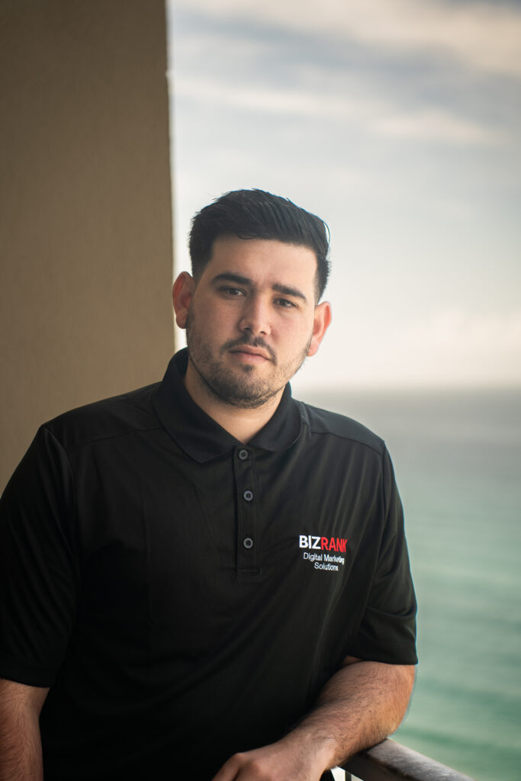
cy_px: 390
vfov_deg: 27.0
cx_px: 260
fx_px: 1627
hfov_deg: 18.2
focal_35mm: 75
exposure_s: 1/250
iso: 50
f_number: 2.8
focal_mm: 75
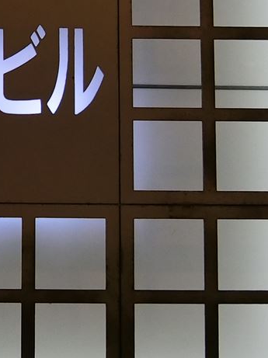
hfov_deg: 21.2
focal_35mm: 66
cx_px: -22
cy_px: 155
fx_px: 682
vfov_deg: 29.4
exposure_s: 1/125
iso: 125
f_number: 2.7
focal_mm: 4.06
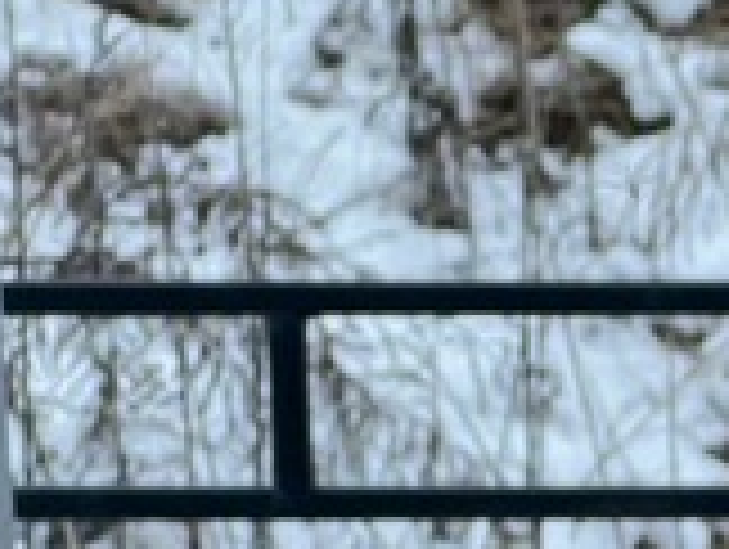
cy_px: 1152
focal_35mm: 380
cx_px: 1566
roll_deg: +3.0
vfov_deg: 3.9
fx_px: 8015
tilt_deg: -14.5
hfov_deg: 5.1
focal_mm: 9
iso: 200
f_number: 2.8
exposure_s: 1/92
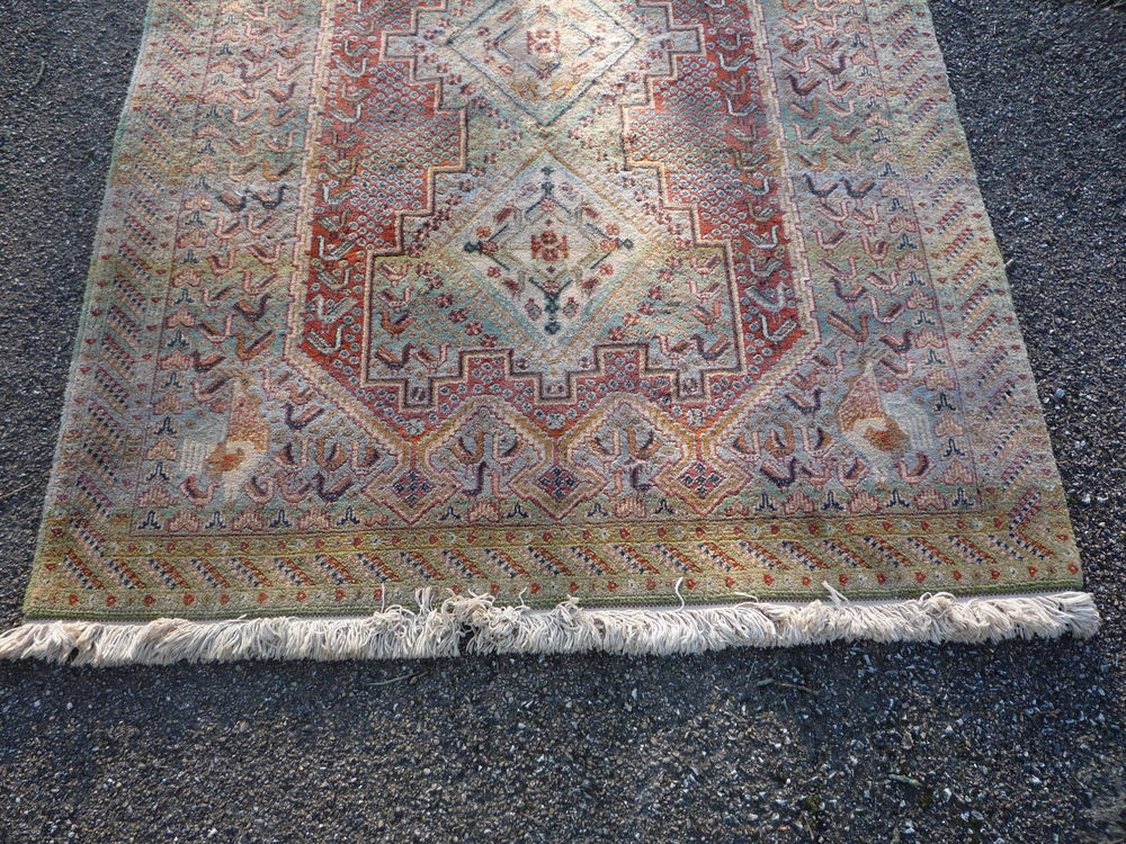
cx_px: 563
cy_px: 422
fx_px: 976
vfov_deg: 46.8
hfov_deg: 60.0
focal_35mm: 30
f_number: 3.3
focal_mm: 5.2
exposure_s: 1/100
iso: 100
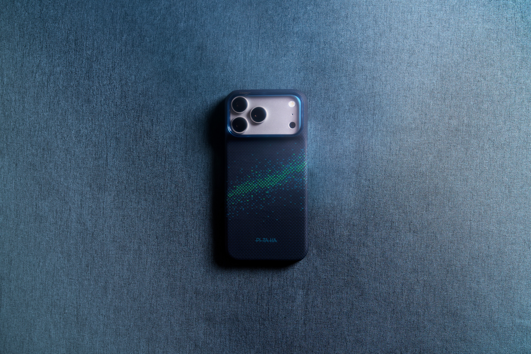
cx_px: 266
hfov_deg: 45.4
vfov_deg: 31.2
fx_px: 634
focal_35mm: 43
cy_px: 177
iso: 100
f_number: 5
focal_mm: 43
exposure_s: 1/10
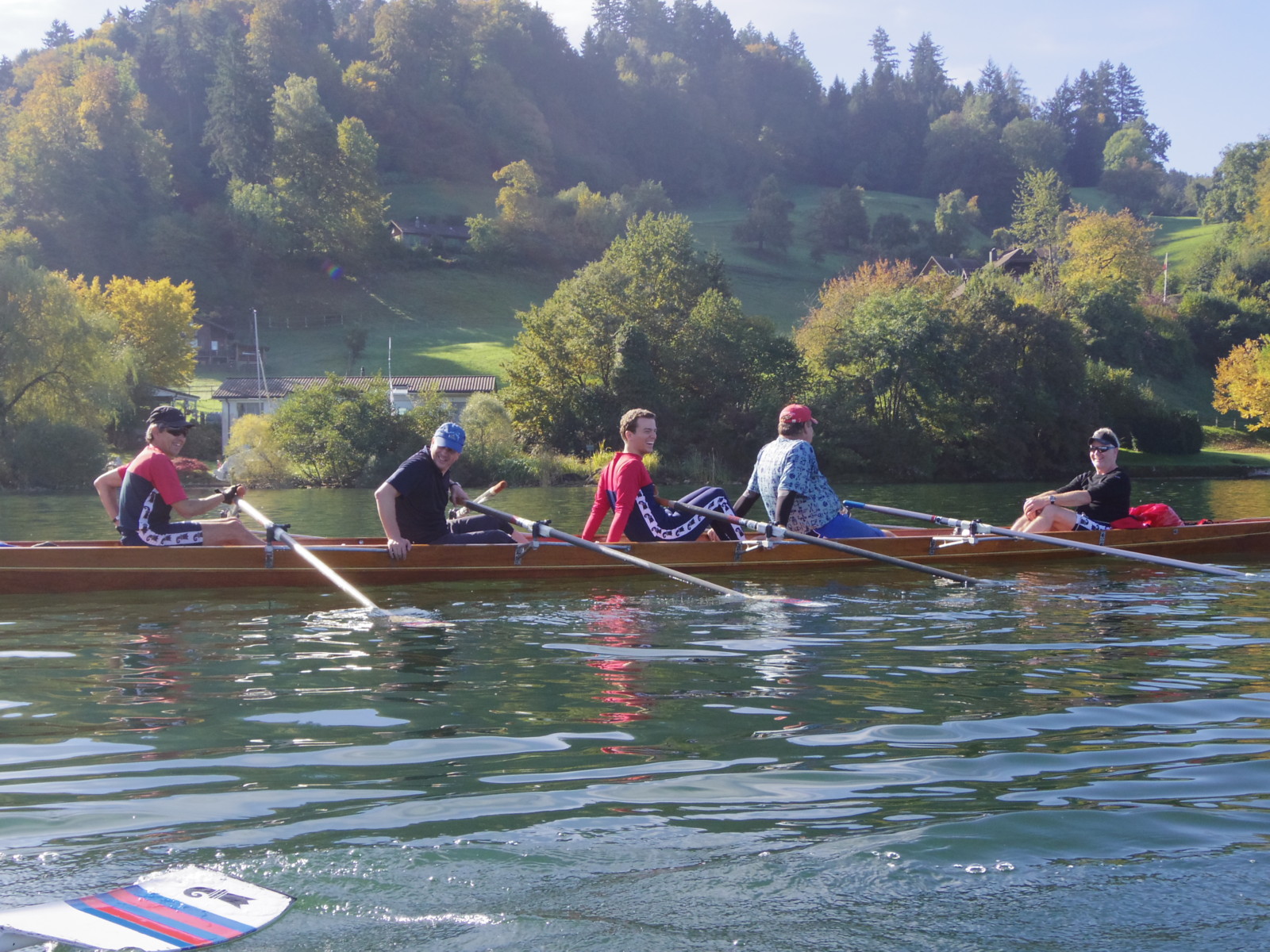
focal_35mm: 42
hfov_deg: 44.8
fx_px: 1541
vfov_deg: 34.3
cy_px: 476
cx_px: 635
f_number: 4
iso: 250
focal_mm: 7.7
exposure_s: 1/640
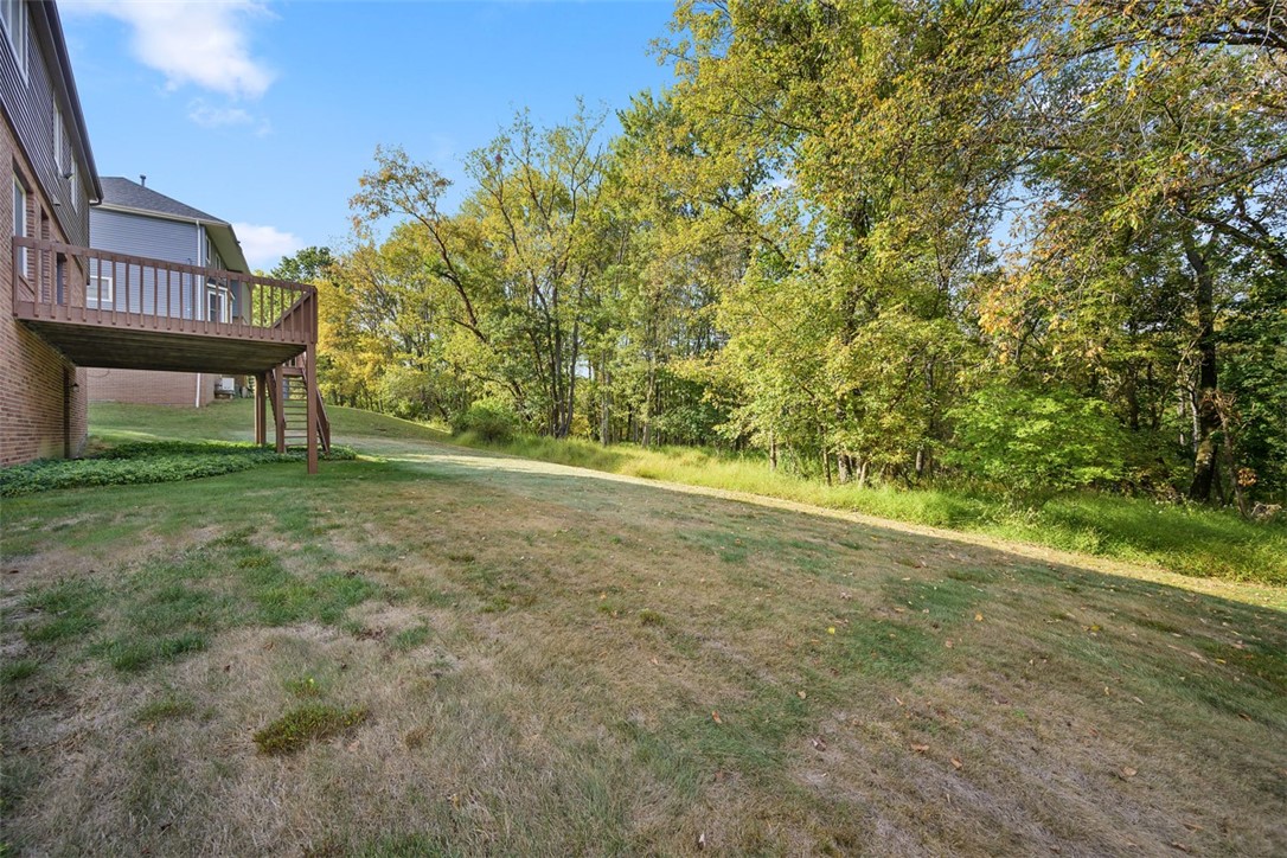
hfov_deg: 104.3
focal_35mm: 14
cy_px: 429
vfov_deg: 81.2
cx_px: 644
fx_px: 500
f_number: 8
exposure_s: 1/500
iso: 400
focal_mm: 14
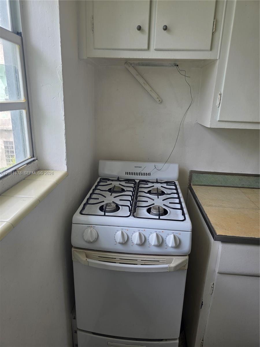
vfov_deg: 73.9
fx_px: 230
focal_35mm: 23
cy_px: 174
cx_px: 130
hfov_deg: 58.9
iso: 50
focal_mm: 6.3
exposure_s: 1/180
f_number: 1.7
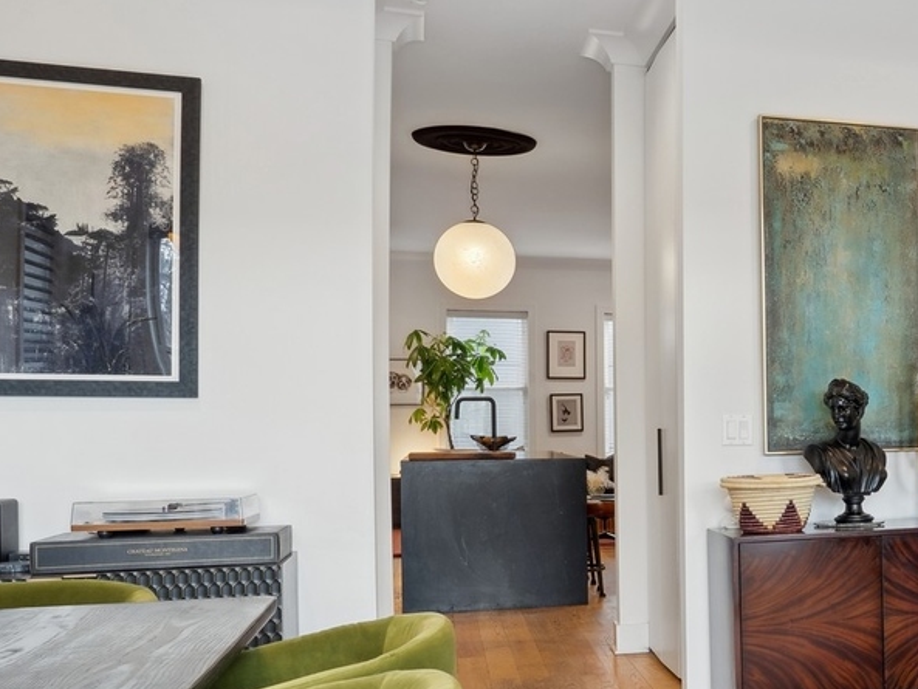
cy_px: 438
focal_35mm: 42
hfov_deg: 37.2
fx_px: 1114
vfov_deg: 34.2
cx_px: 1020
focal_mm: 16
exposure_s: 1/13
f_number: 8
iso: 320
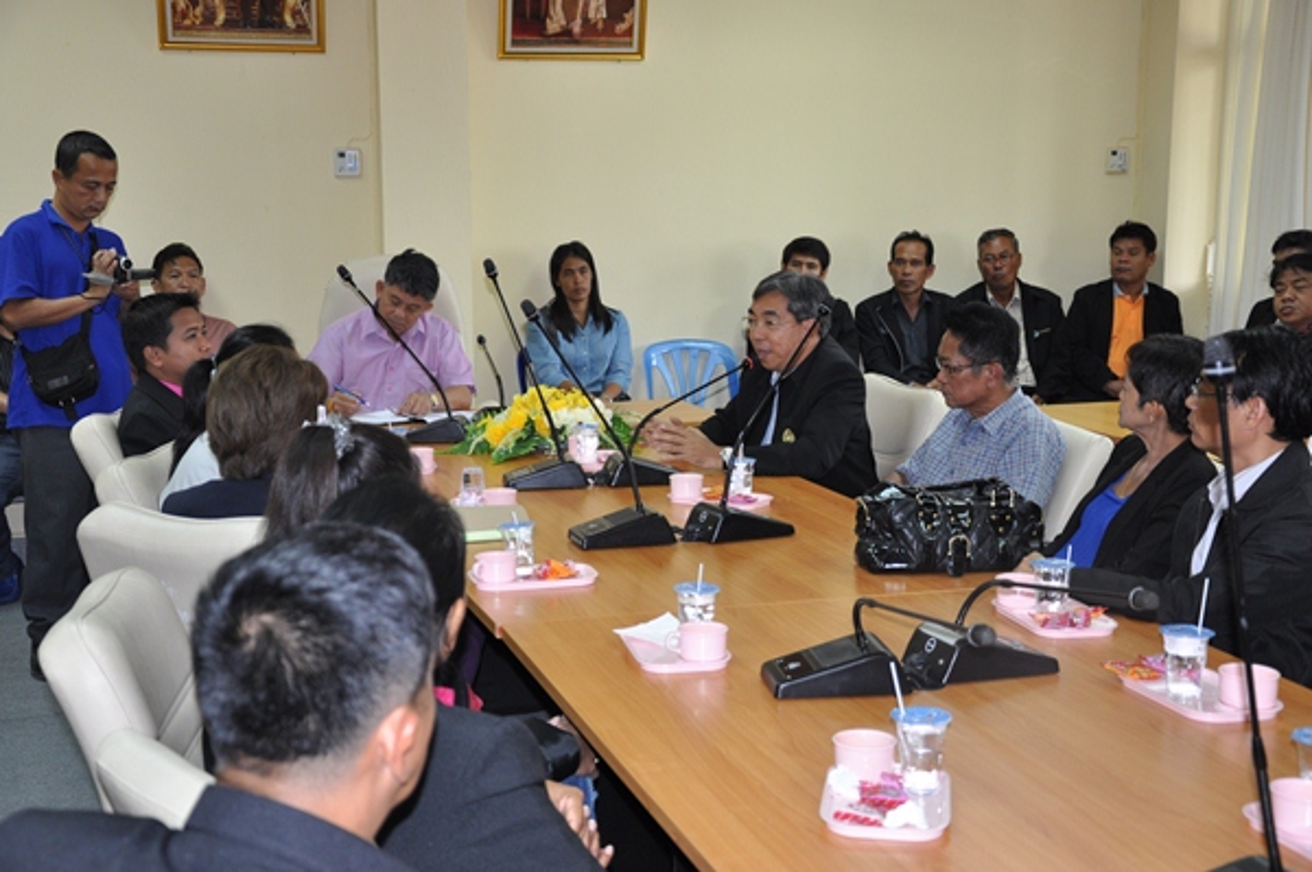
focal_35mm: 51
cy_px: 436
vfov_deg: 26.4
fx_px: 1857
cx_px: 656
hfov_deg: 38.9
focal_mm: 34
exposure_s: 1/60
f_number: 4.2
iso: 500
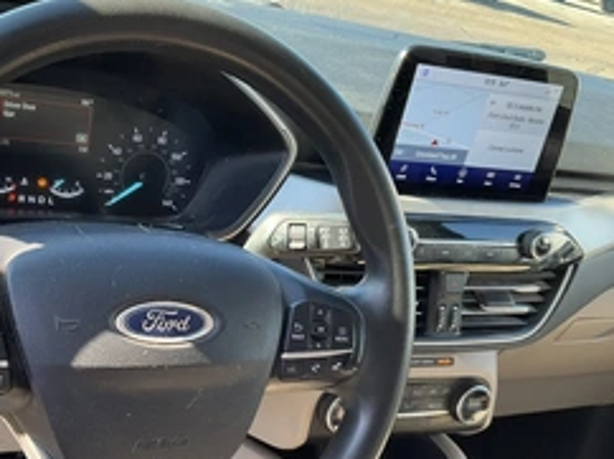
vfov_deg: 30.0
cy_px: 299
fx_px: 851
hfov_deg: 39.4
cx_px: 228
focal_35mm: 48
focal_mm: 3
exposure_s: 1/122
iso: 40
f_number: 1.8
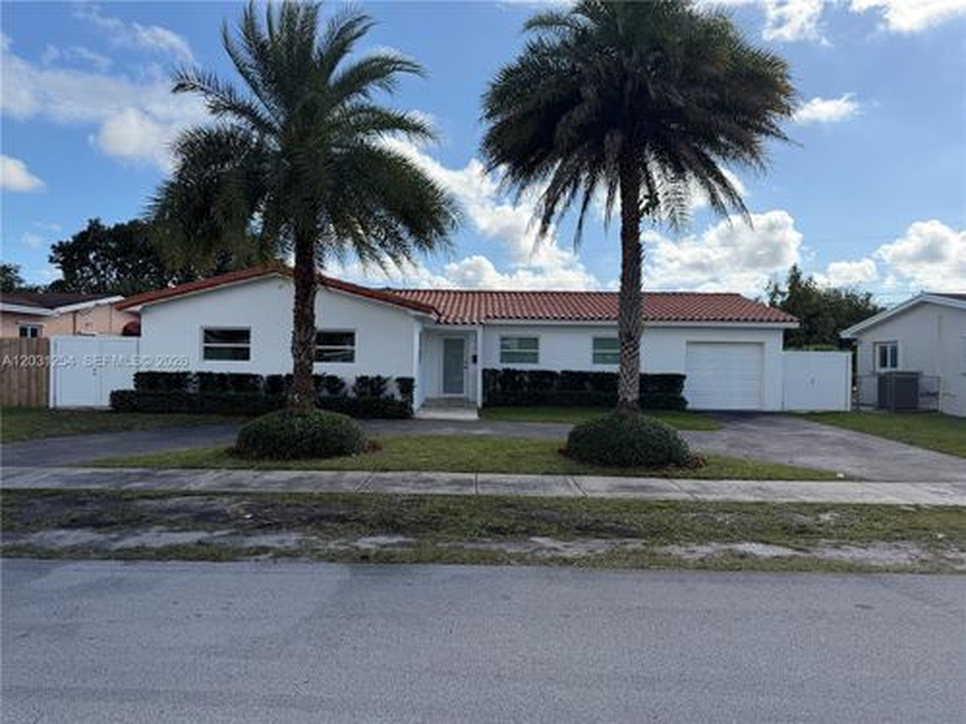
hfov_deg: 71.6
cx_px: 483
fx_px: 670
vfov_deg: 56.8
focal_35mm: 24
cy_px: 362
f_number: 1.78
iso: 100
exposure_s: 1/6711
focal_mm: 6.76
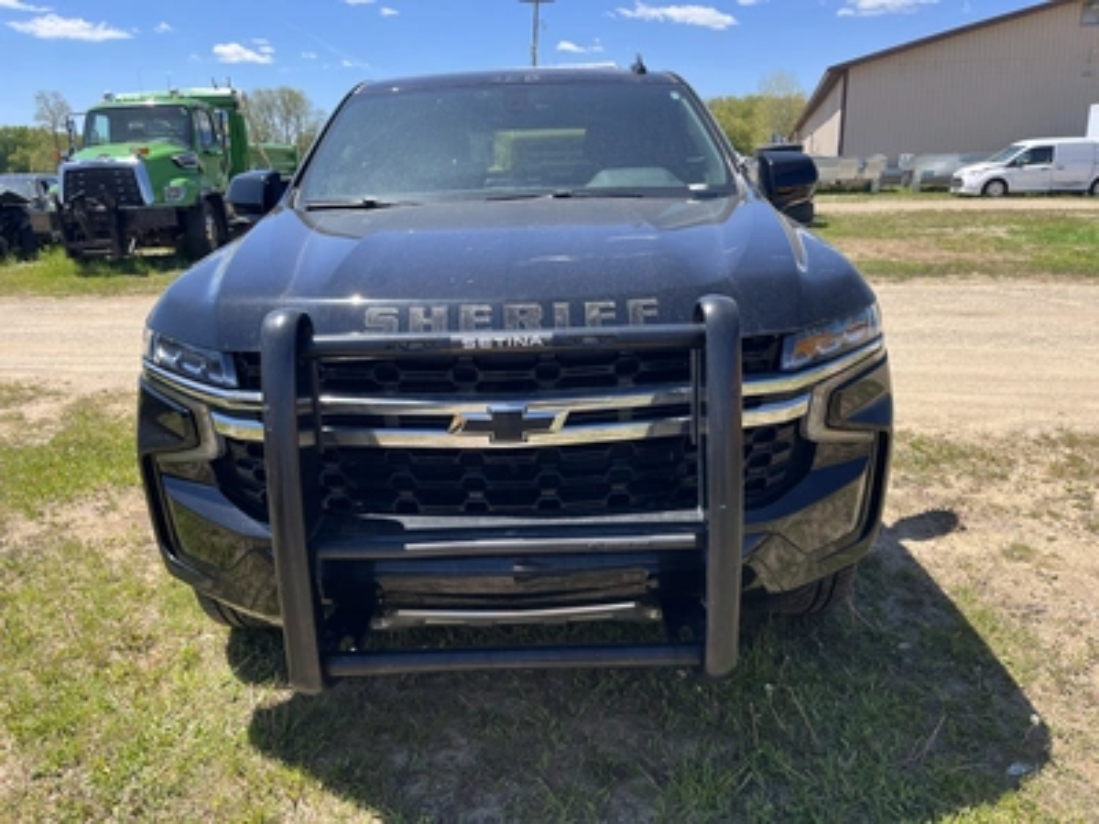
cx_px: 550
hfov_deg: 67.3
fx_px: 825
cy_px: 412
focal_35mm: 26
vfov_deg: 53.1
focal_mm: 5.1
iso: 50
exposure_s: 1/1075
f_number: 1.6
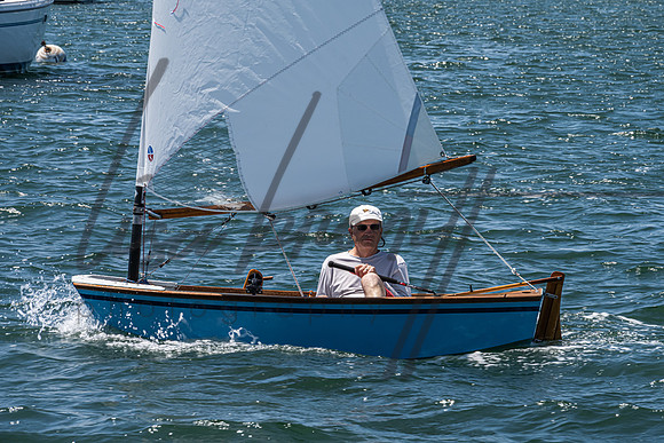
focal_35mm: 221
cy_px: 208
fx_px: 4073
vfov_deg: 6.2
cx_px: 366
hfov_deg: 9.3
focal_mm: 200
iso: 250
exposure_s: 1/250
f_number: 18
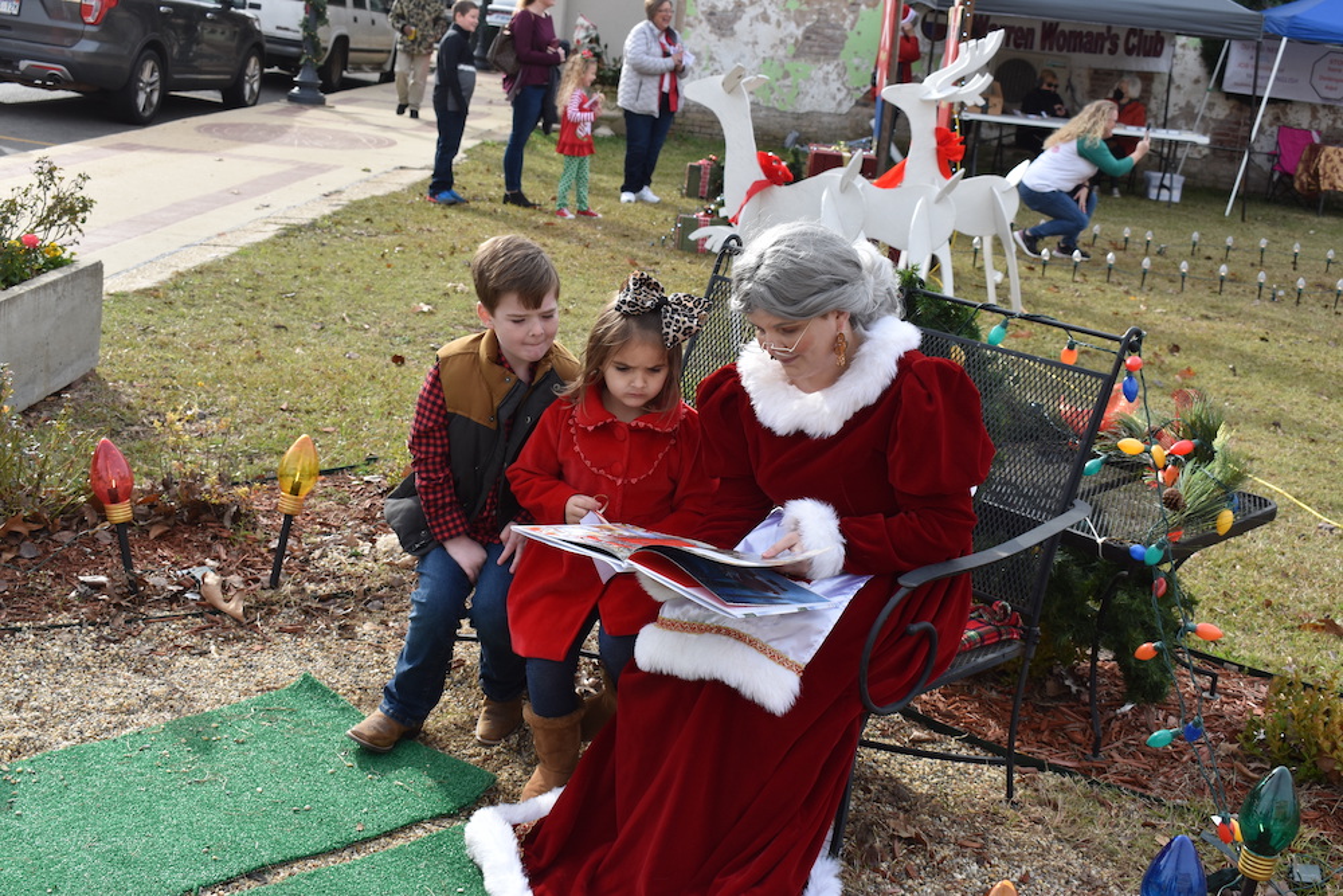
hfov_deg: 43.6
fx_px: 1679
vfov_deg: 29.9
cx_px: 672
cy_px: 448
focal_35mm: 45
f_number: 8
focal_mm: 30
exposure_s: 1/250
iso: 200
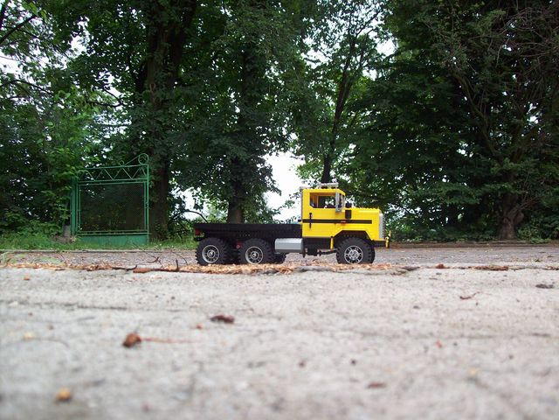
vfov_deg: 39.7
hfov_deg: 51.4
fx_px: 581
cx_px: 280
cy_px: 210
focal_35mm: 36
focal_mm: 6
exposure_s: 1/275
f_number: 2.7
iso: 80
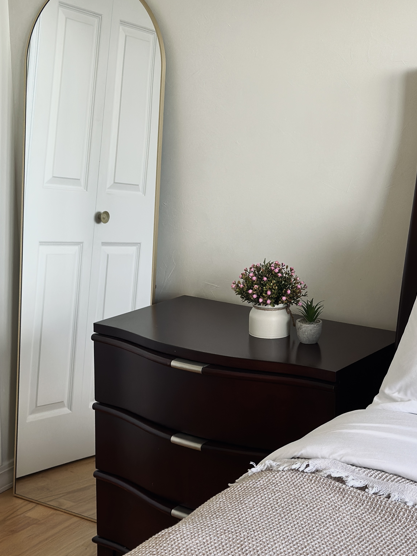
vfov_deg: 30.7
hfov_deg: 23.3
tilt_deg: -9.8
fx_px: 1012
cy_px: 250
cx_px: 239
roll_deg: -0.7
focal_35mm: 63
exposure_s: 1/120
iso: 80
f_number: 1.78
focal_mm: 6.86
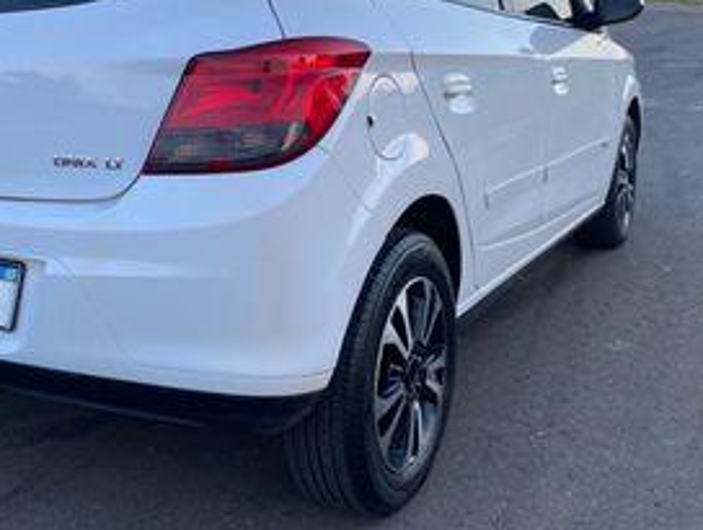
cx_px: 227
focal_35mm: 45
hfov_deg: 41.4
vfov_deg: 31.9
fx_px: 915
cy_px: 160
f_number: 1.8
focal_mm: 4.25
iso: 40
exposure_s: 1/122
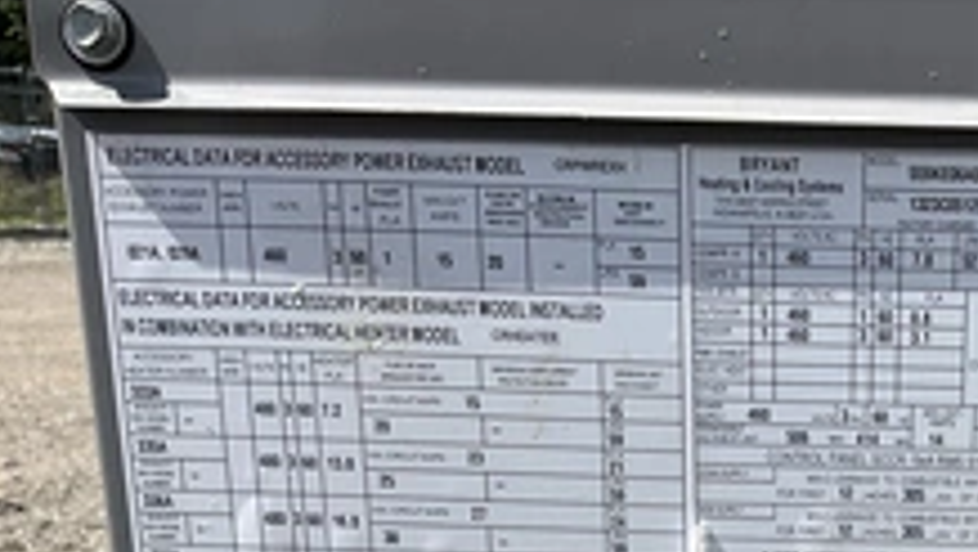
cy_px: 664
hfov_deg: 34.0
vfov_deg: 19.5
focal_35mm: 58
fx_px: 1505
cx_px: 884
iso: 25
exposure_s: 1/1848
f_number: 1.8
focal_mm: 3
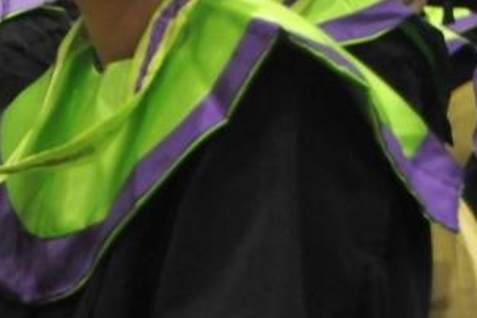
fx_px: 2140
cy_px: 35
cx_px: -81
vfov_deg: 8.5
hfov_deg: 12.4
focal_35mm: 162
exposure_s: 1/30
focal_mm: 35
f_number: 4.2
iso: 1600
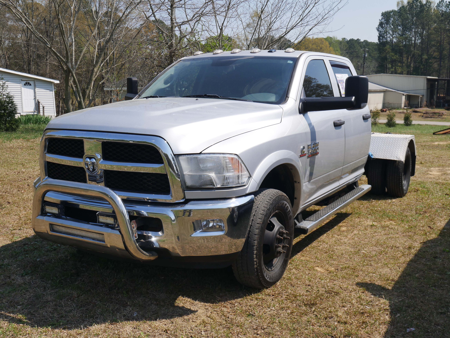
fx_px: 520
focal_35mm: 40
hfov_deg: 46.8
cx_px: 225
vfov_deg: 36.0
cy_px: 169
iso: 200
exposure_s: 1/400
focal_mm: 20
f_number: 10
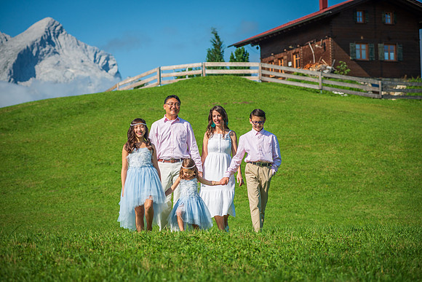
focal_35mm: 120
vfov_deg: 11.4
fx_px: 1407
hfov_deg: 17.1
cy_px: 141
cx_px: 211
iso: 160
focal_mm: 120
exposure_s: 1/1600
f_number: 5
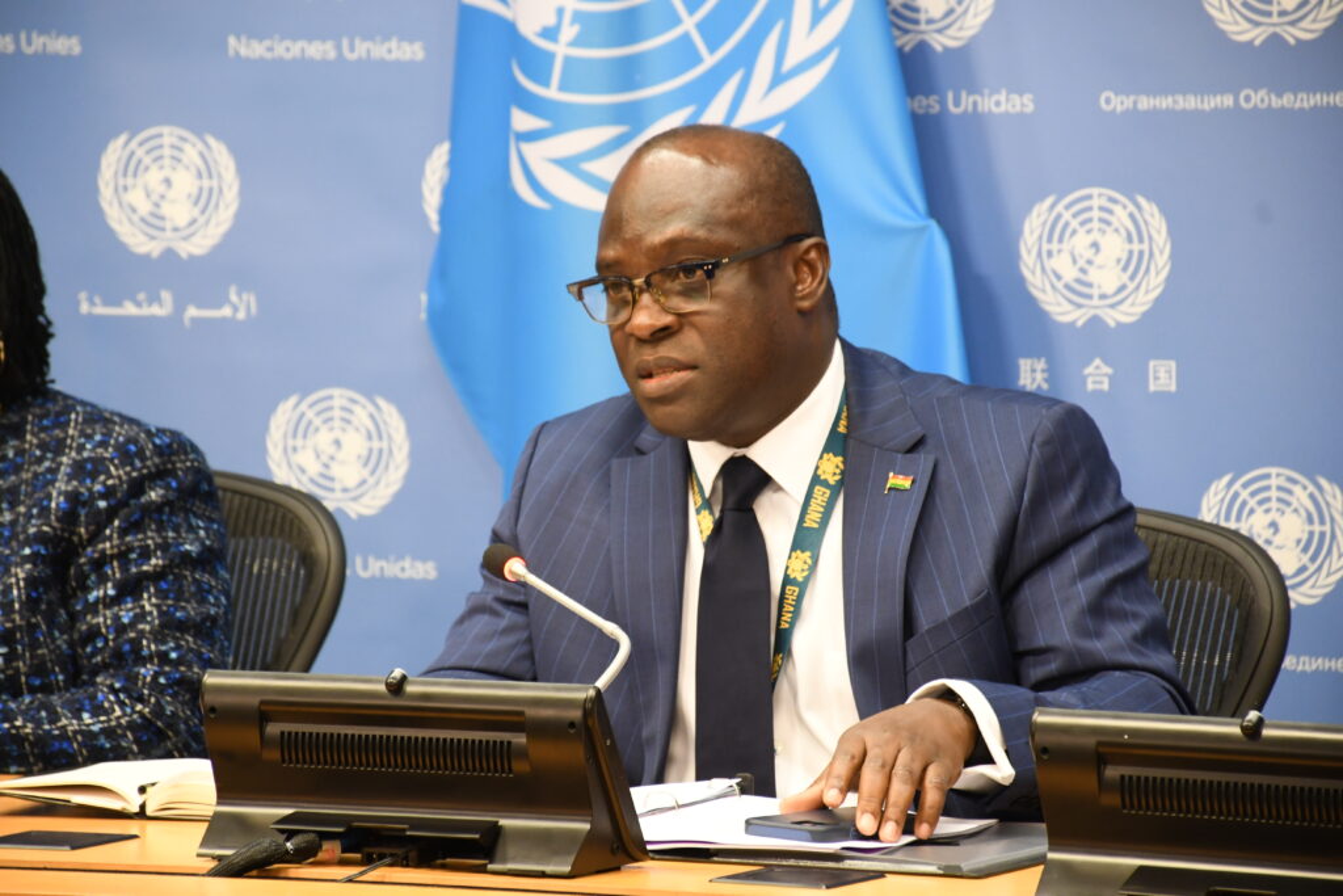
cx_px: 672
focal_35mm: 210
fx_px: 7835
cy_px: 448
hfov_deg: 9.8
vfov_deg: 6.5
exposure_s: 1/50
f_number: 5.6
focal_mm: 140
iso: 1600
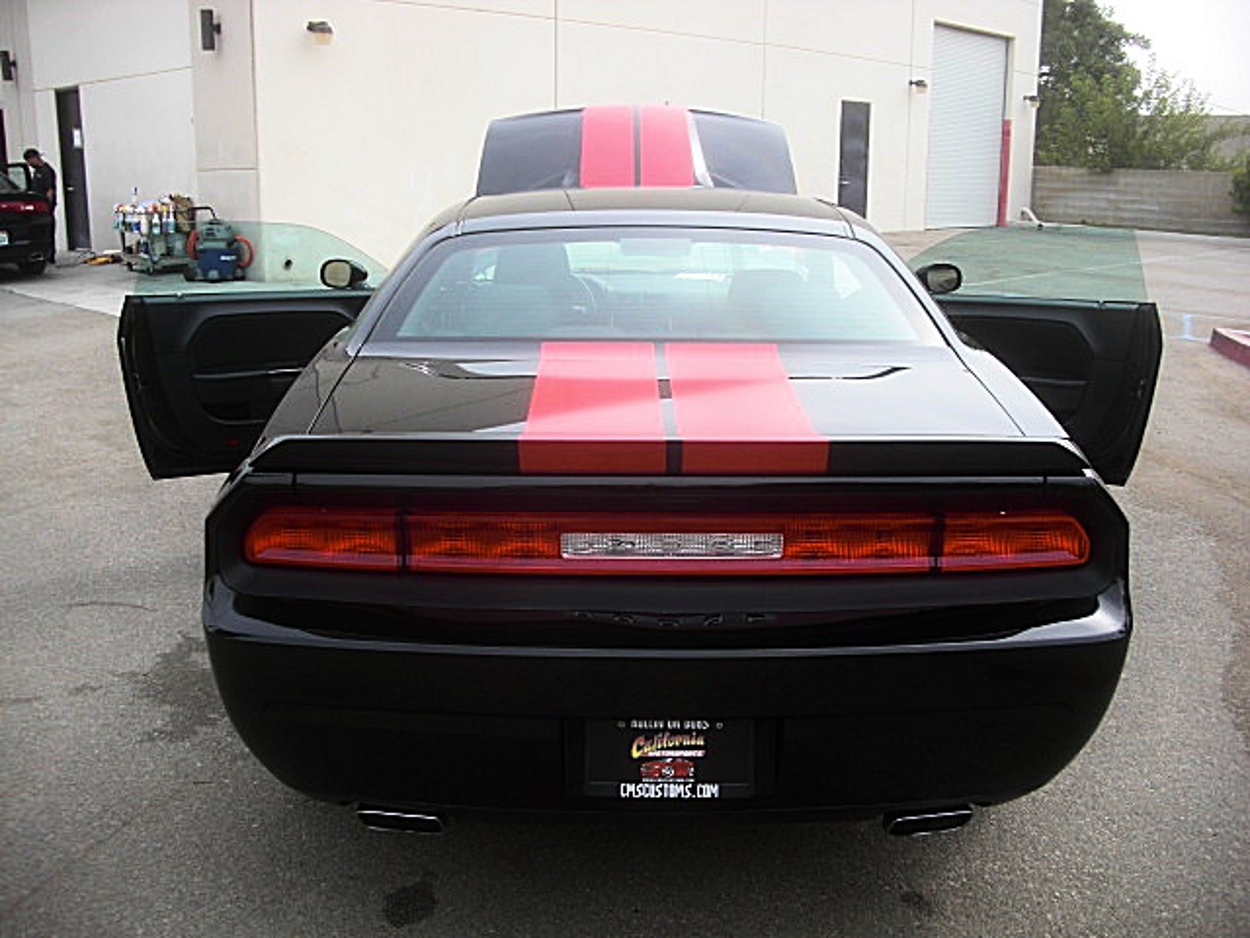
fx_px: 1300
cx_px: 625
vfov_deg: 39.7
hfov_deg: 51.4
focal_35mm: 36
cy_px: 469
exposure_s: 1/400
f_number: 2.8
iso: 50
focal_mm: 6.3
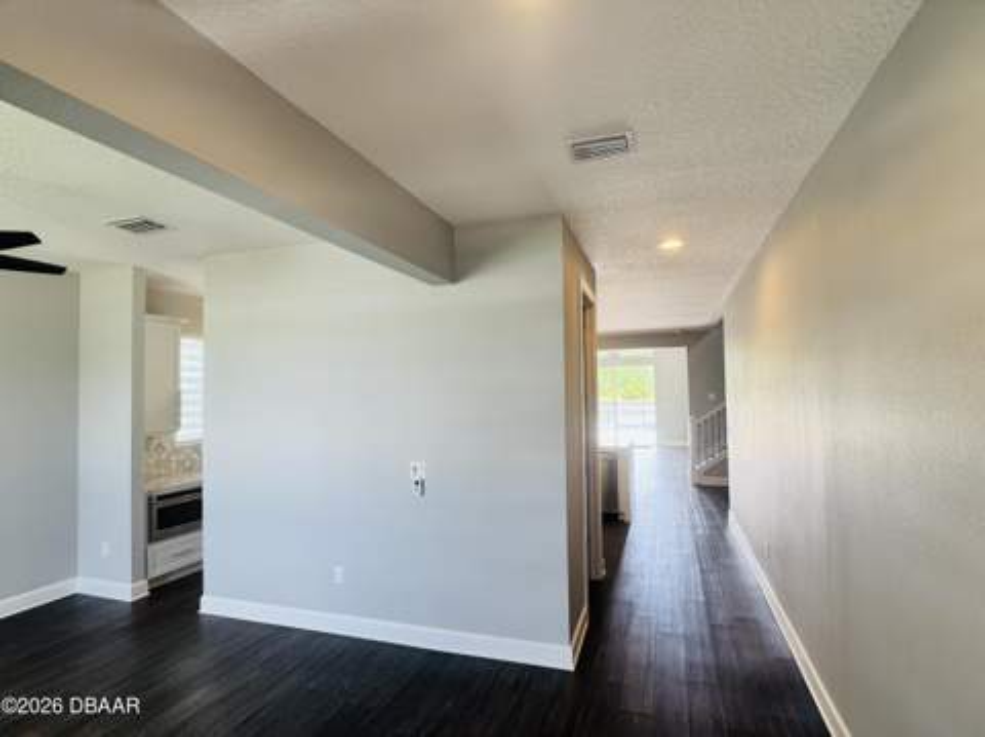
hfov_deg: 71.7
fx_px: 682
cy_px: 368
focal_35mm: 24
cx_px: 492
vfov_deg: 56.7
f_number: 1.78
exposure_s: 1/120
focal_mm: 6.76
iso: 100
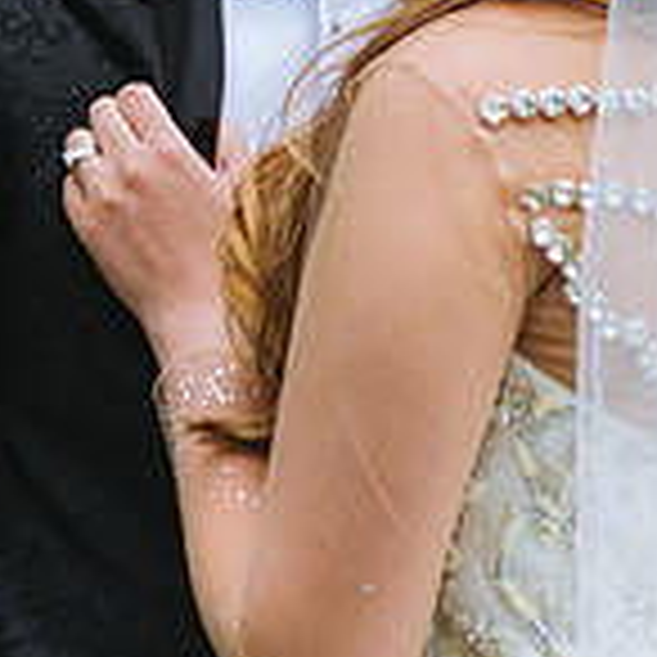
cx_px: 310
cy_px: 194
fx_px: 3930
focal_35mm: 183
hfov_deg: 9.6
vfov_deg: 9.5
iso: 320
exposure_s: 1/125
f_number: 2.8
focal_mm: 70
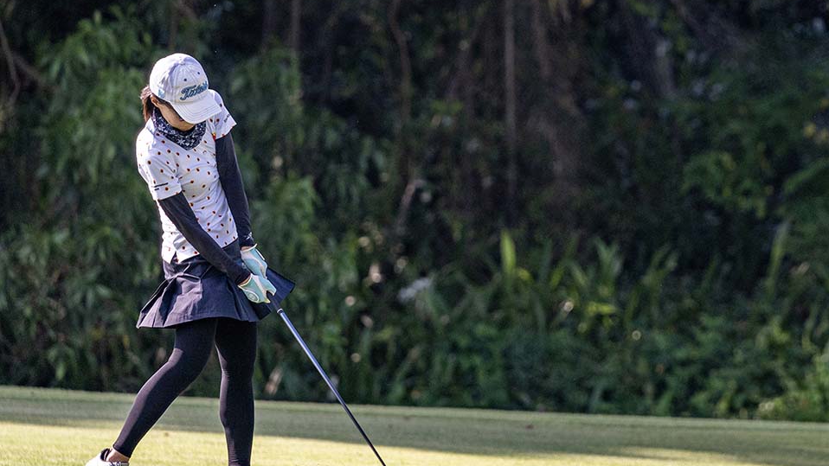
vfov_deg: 5.8
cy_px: 265
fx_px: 4616
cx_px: 414
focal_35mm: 210
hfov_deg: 10.3
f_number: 3.2
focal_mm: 200
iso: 450
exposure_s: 1/2500
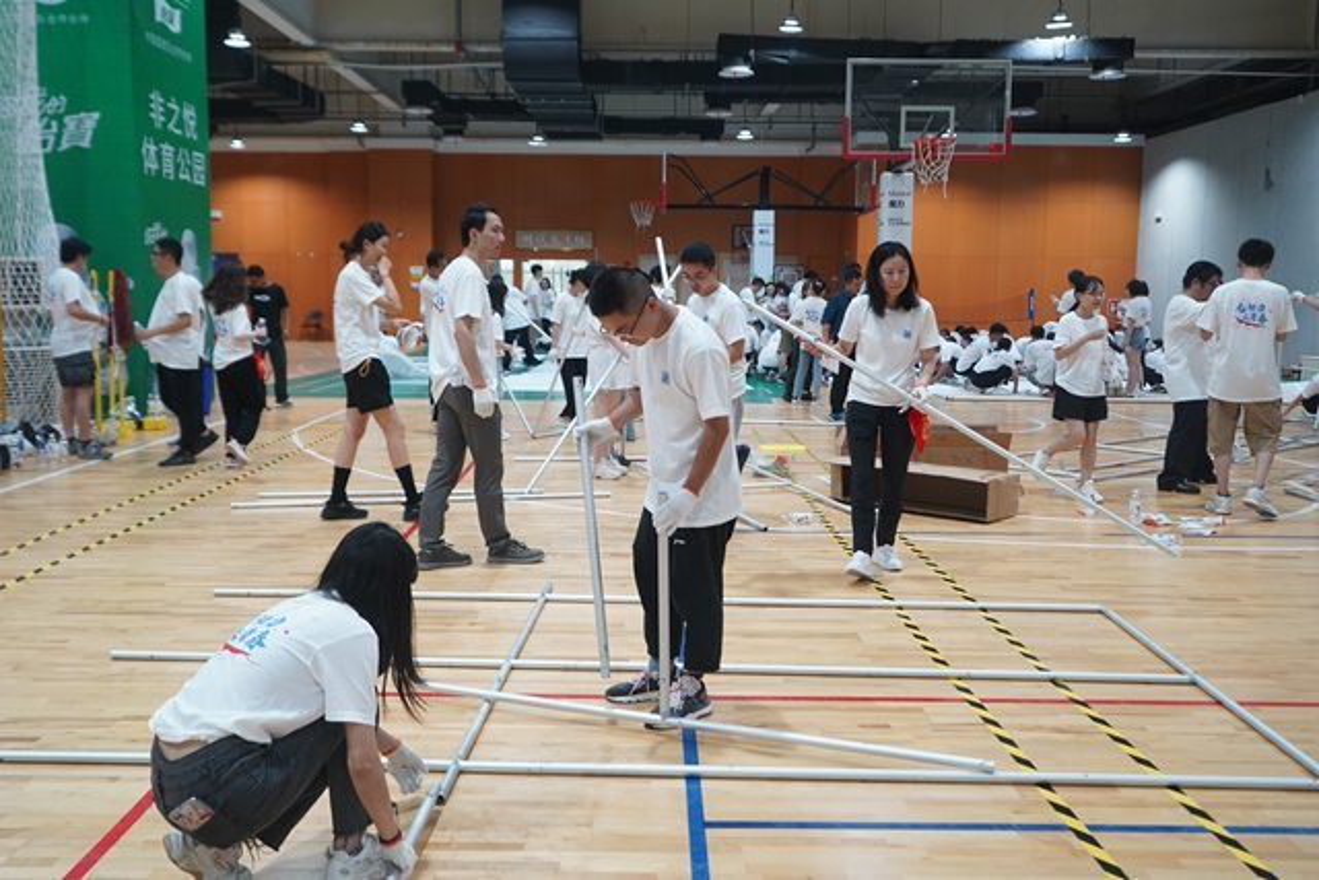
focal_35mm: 32
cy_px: 440
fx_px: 1173
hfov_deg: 58.7
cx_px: 660
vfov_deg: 41.1
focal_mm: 32
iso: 1600
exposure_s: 1/125
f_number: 4
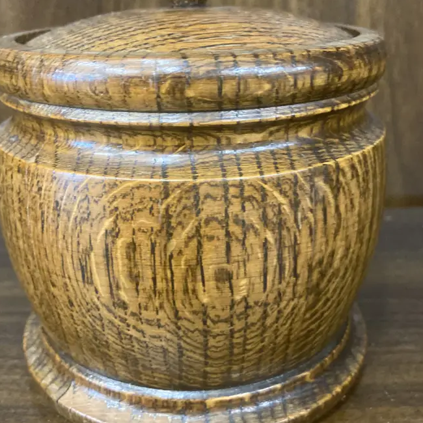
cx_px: 195
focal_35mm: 39
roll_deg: +0.7
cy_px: 201
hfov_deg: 42.8
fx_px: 539
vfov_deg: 42.8
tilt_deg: -20.9
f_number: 1.8
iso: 400
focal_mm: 3.99
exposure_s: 1/25
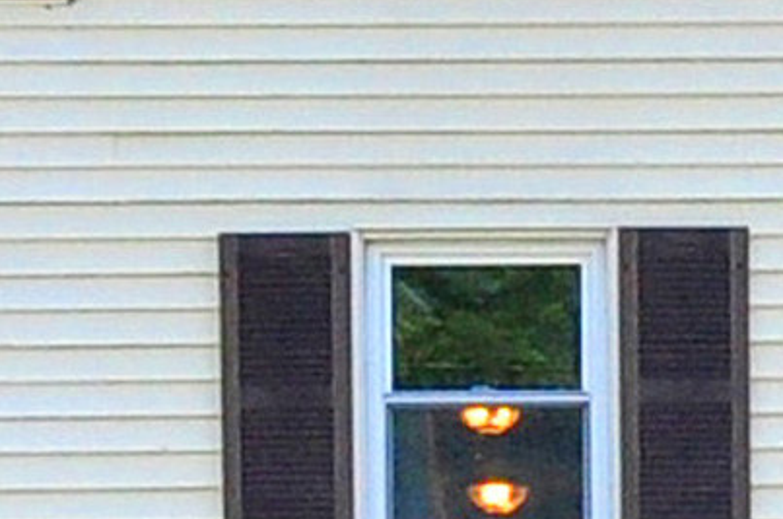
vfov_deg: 6.1
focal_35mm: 216
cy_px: 1071
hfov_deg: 9.4
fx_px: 4689
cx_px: 921
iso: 400
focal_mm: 20
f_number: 8
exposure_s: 1/400
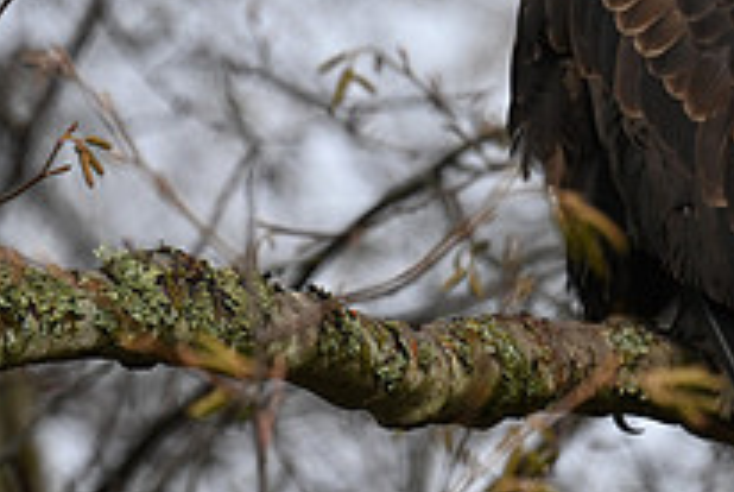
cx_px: 652
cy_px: -45
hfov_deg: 0.9
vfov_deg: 0.6
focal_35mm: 2247
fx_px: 45879
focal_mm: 800
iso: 500
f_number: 6.3
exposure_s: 1/800
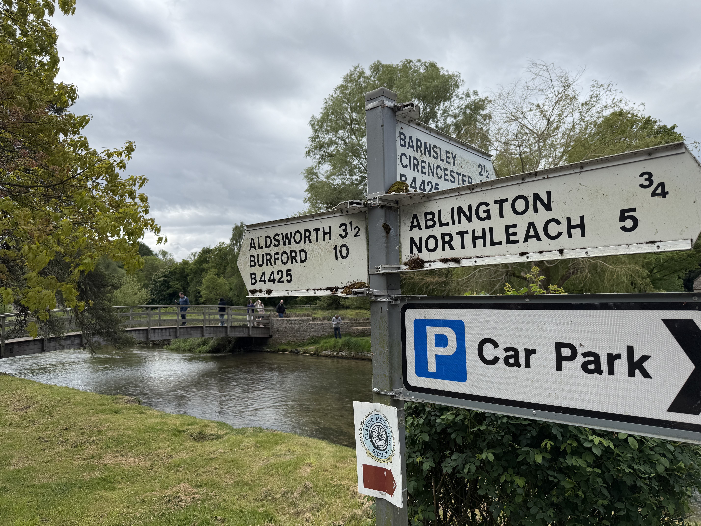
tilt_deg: +4.7
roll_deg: +1.3
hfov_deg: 71.6
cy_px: 263
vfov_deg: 56.8
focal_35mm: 24
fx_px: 486
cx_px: 350
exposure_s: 1/4975
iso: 80
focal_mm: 6.76
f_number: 1.78
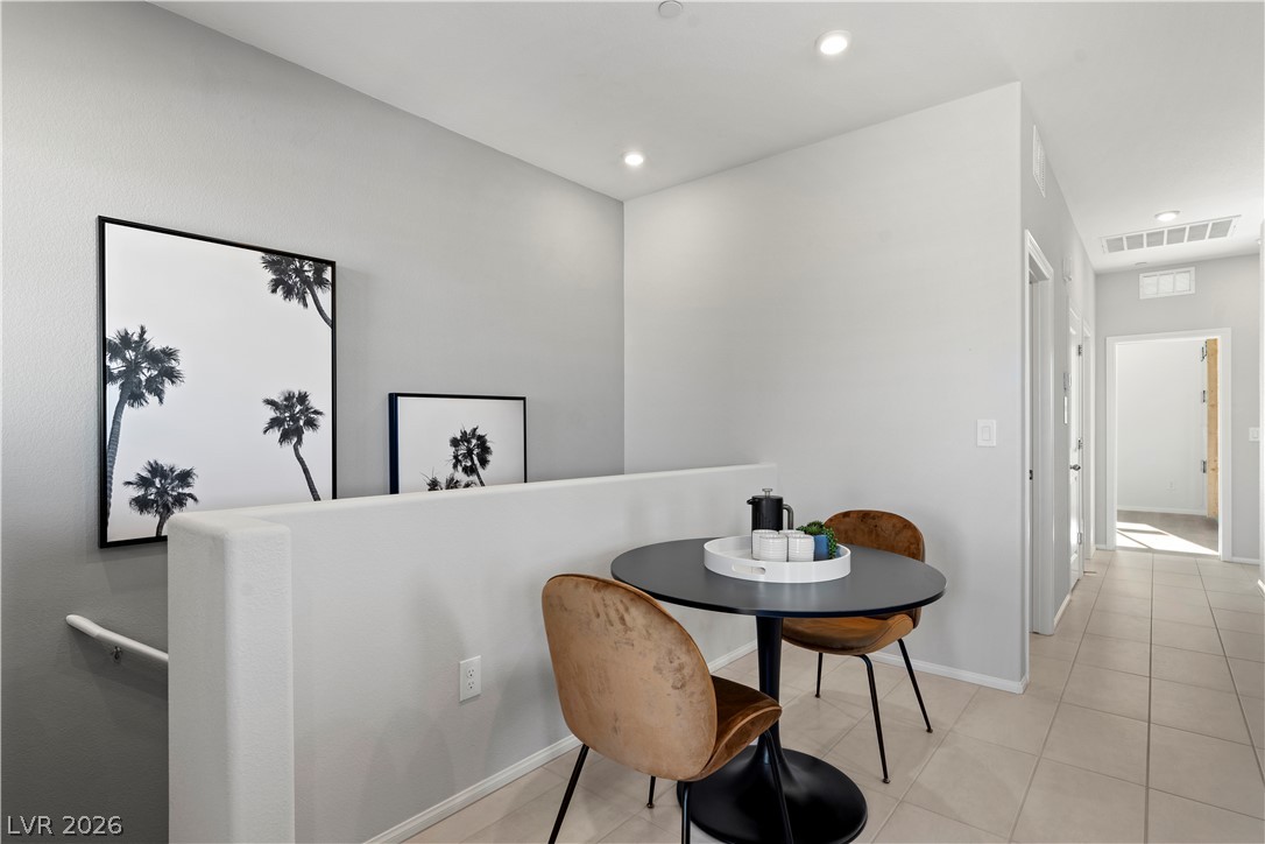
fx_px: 632
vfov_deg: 67.4
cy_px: 422
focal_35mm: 18
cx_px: 632
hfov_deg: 90.0
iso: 200
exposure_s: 1/6
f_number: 8
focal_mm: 18
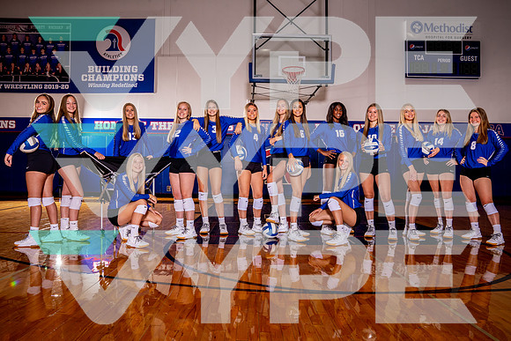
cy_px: 171
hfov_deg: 67.2
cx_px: 253
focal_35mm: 27
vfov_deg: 47.8
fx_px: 385
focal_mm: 26
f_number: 11
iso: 320
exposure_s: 1/200
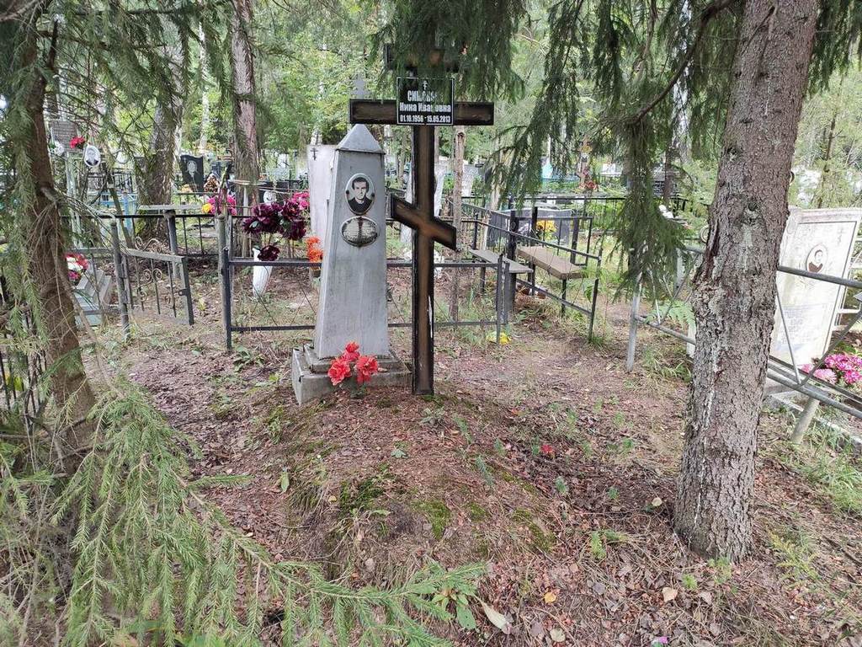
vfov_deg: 53.1
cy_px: 324
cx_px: 431
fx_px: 647
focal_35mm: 26
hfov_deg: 67.3
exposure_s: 1/100
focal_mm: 4.77
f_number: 1.75
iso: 188
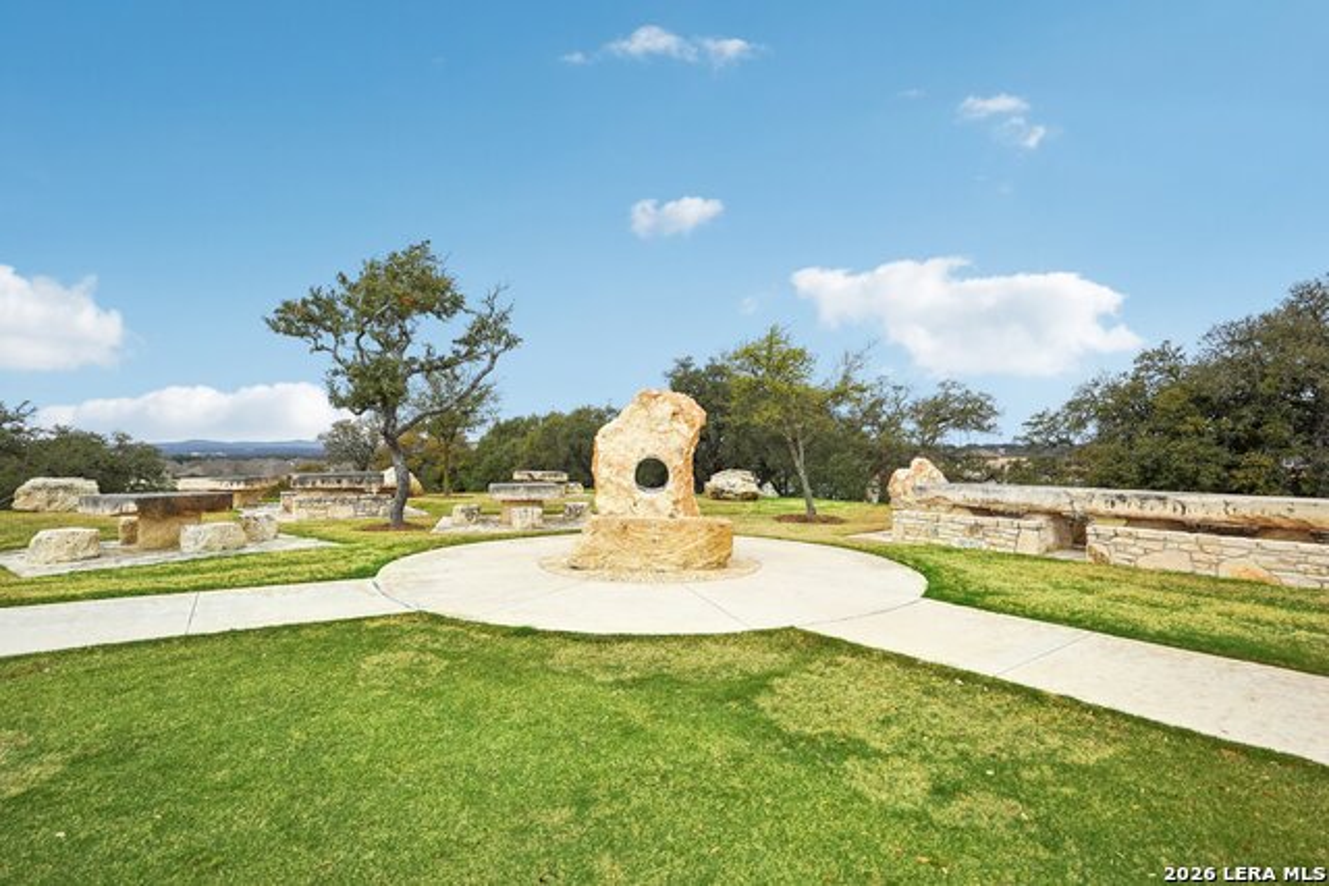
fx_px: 702
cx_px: 664
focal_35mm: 19
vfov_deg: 64.6
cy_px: 443
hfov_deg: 86.9
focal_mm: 19
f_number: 8
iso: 100
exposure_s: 1/100
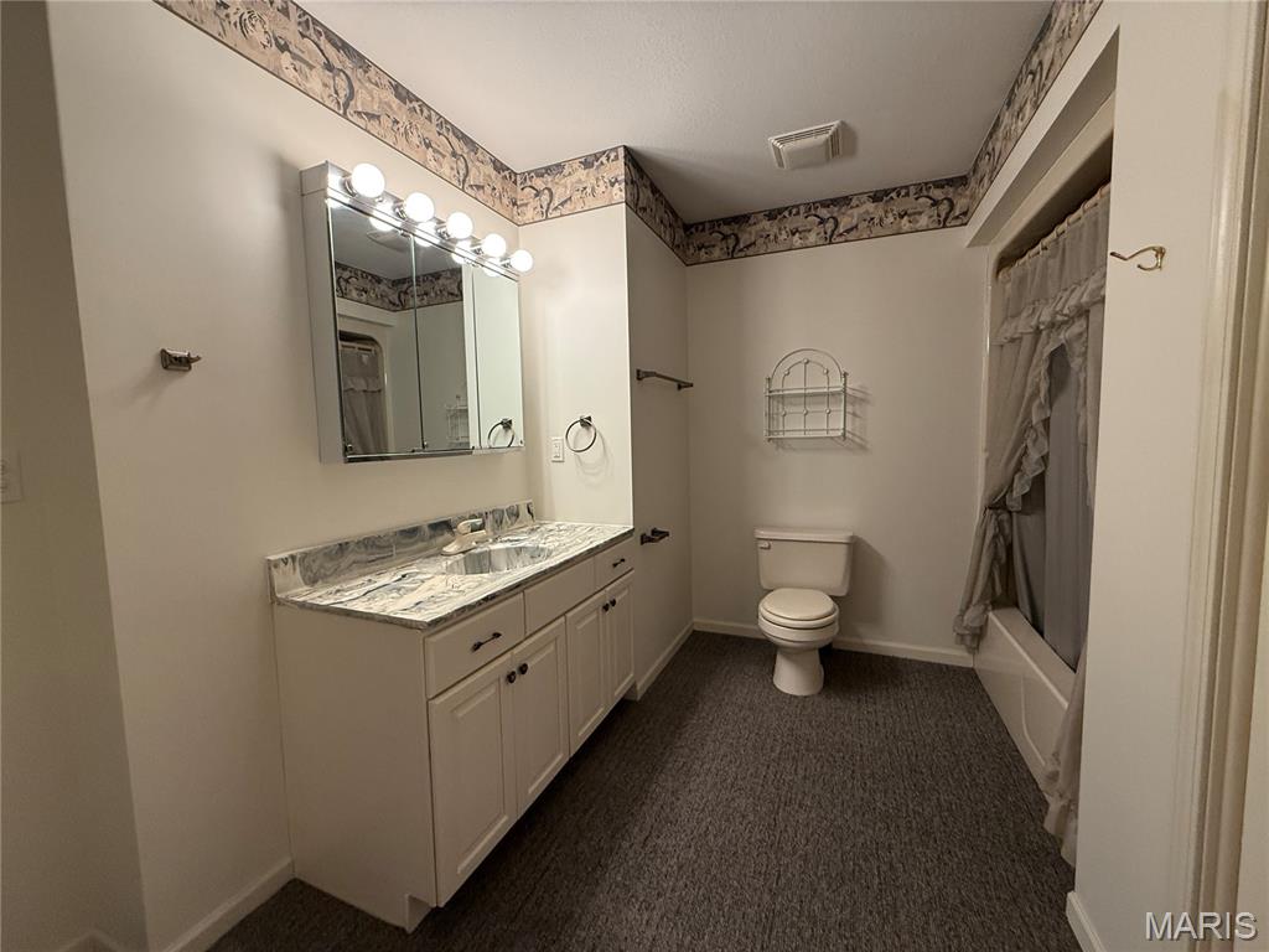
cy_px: 476
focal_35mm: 14
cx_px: 634
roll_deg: +1.3
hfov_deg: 102.1
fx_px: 513
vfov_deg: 85.7
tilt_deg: -4.8
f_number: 2.2
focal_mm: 2.22
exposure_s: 1/120
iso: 320
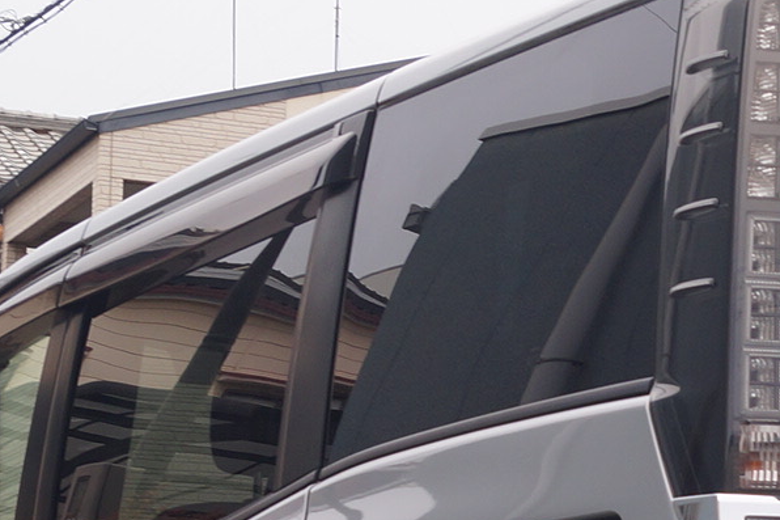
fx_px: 2686
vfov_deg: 10.7
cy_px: 778
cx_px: 1013
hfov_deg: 15.7
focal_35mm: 124
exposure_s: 1/100
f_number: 6.3
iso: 100
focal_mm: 18
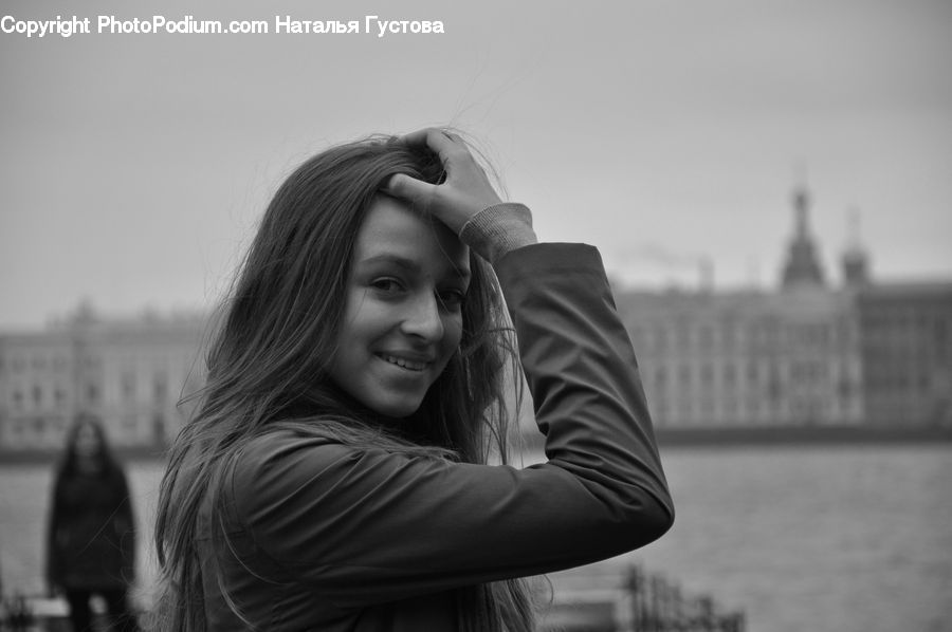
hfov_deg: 13.1
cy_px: 316
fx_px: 4160
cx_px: 476
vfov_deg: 8.7
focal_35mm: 158
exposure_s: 1/500
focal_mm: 105
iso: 400
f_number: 5.6
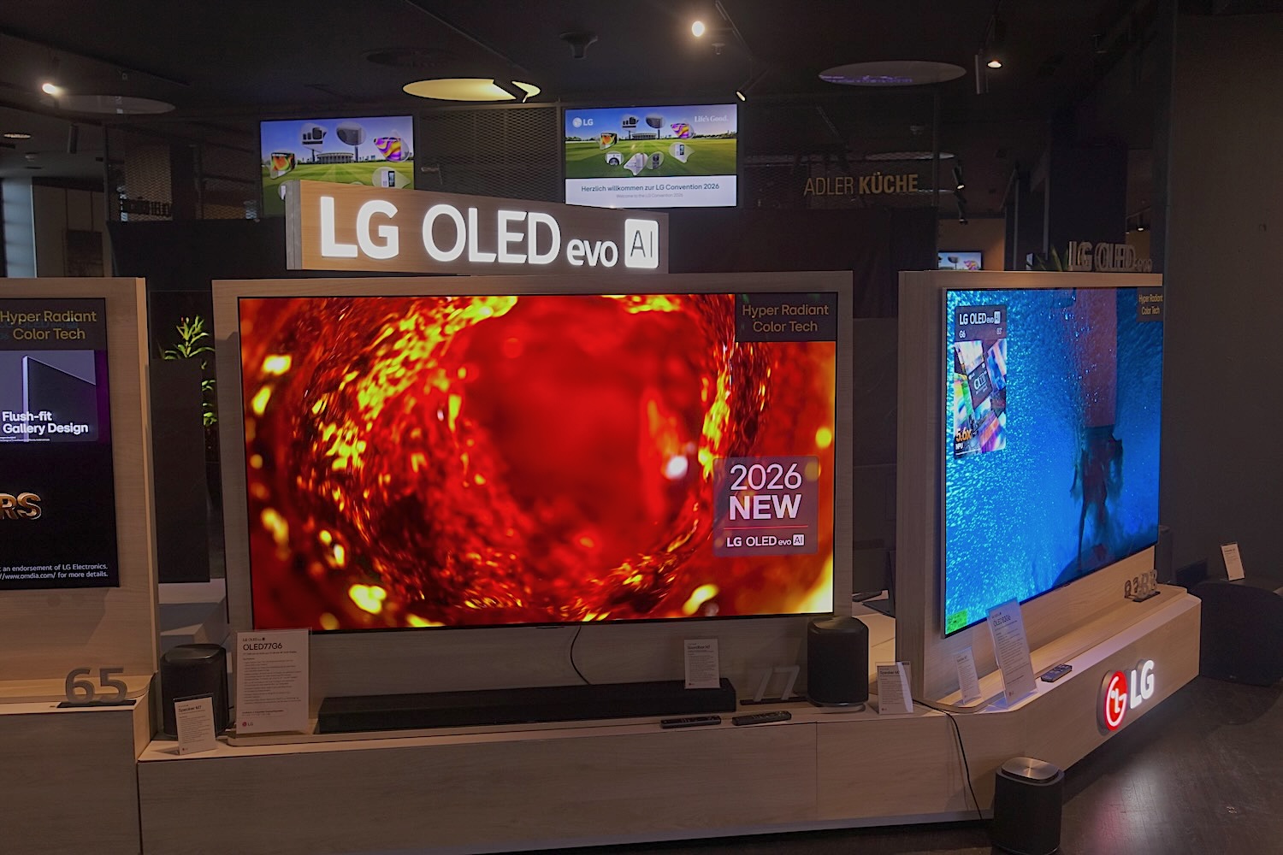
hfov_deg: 53.1
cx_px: 642
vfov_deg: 36.9
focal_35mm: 36
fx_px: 1283
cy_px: 428
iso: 200
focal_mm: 13.34
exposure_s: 1/80
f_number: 2.8
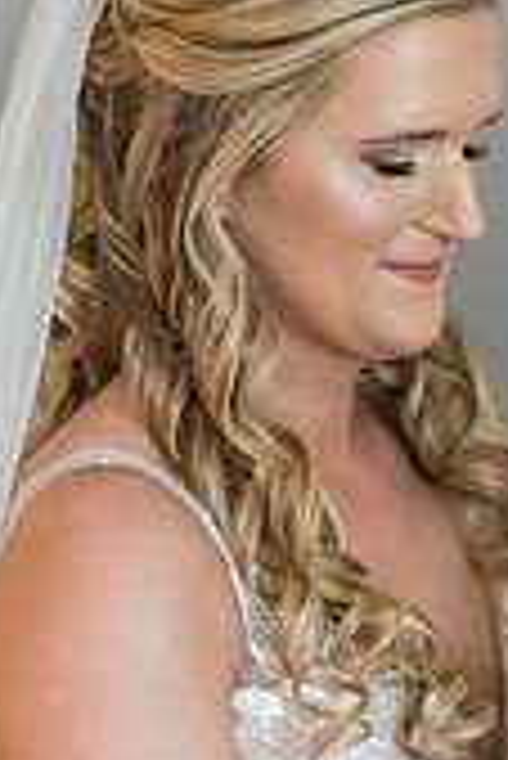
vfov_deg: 9.1
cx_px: 351
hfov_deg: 6.1
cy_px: 495
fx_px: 4774
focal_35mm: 226
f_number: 1.6
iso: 400
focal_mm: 85
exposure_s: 1/125
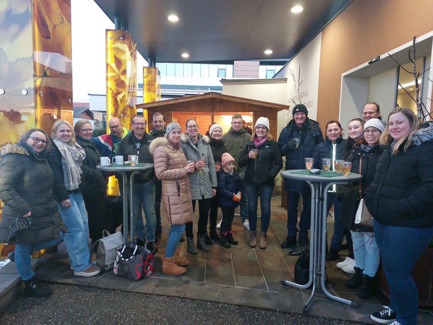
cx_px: 216
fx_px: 300
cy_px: 162
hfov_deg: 71.6
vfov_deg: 56.8
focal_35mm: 24
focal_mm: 5.23
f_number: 1.8
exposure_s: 1/50
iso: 320
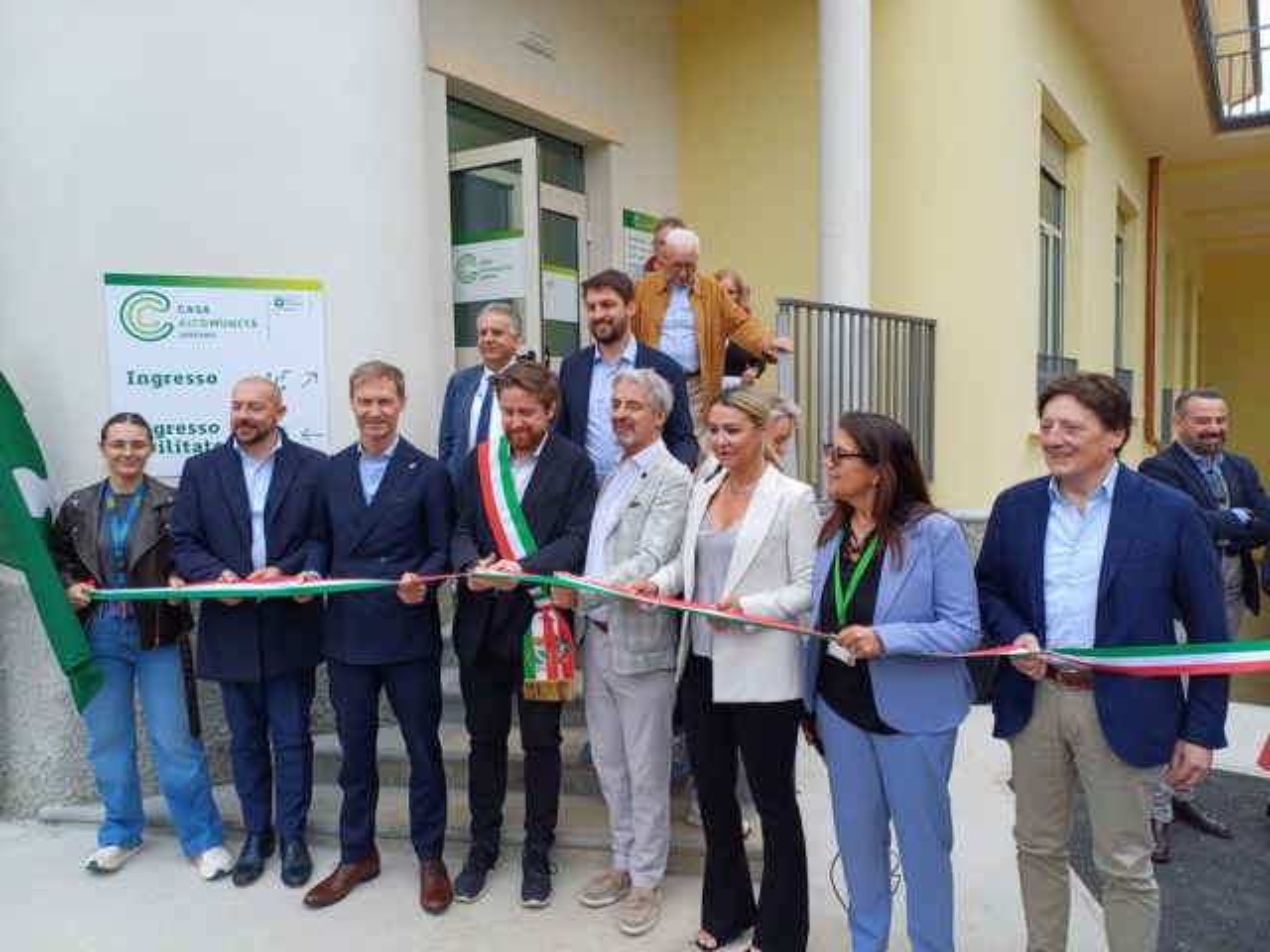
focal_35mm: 25
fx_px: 917
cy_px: 476
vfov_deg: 54.9
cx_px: 635
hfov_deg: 69.4
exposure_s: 1/452
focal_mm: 4.65
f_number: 1.8
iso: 50
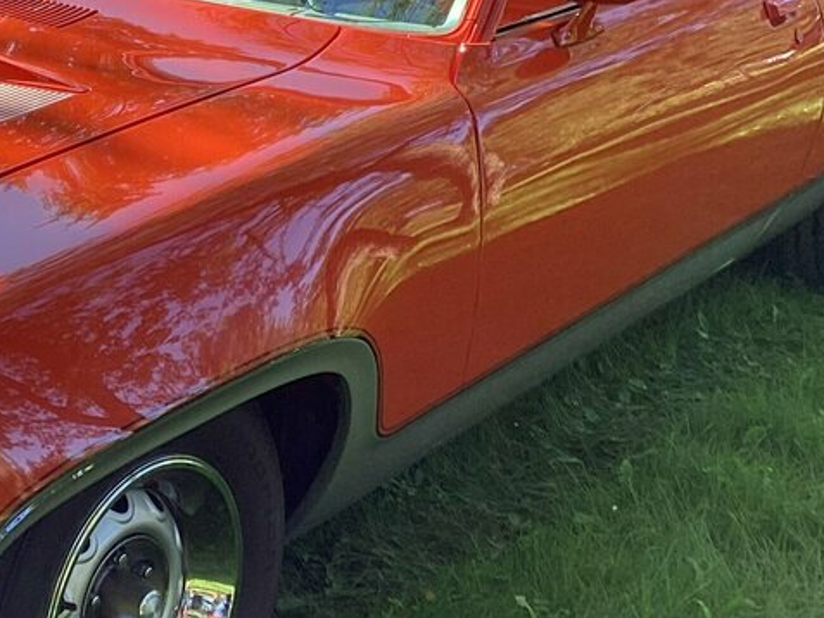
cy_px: 292
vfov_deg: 18.9
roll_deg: -1.2
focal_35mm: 78
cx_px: 126
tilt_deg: -22.6
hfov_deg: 24.5
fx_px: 1857
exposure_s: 1/120
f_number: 2.4
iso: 32
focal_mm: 3.3
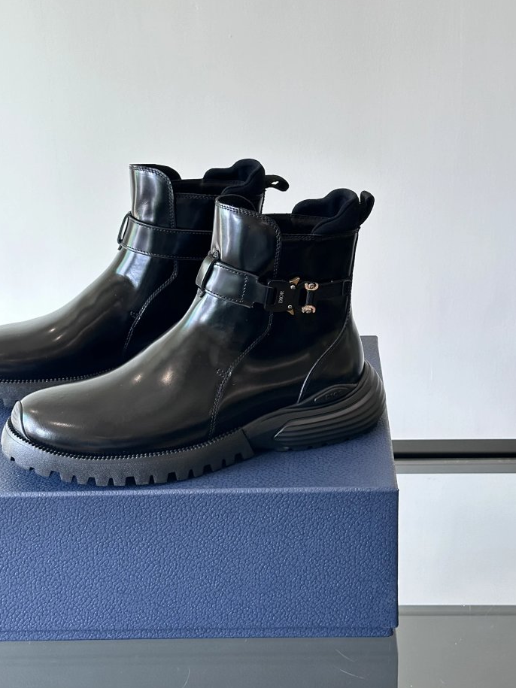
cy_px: 300
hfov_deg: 26.1
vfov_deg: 34.3
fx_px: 1113
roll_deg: +0.8
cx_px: 286
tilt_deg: -20.5
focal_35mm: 56
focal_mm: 6.86
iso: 80
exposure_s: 1/156
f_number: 1.78
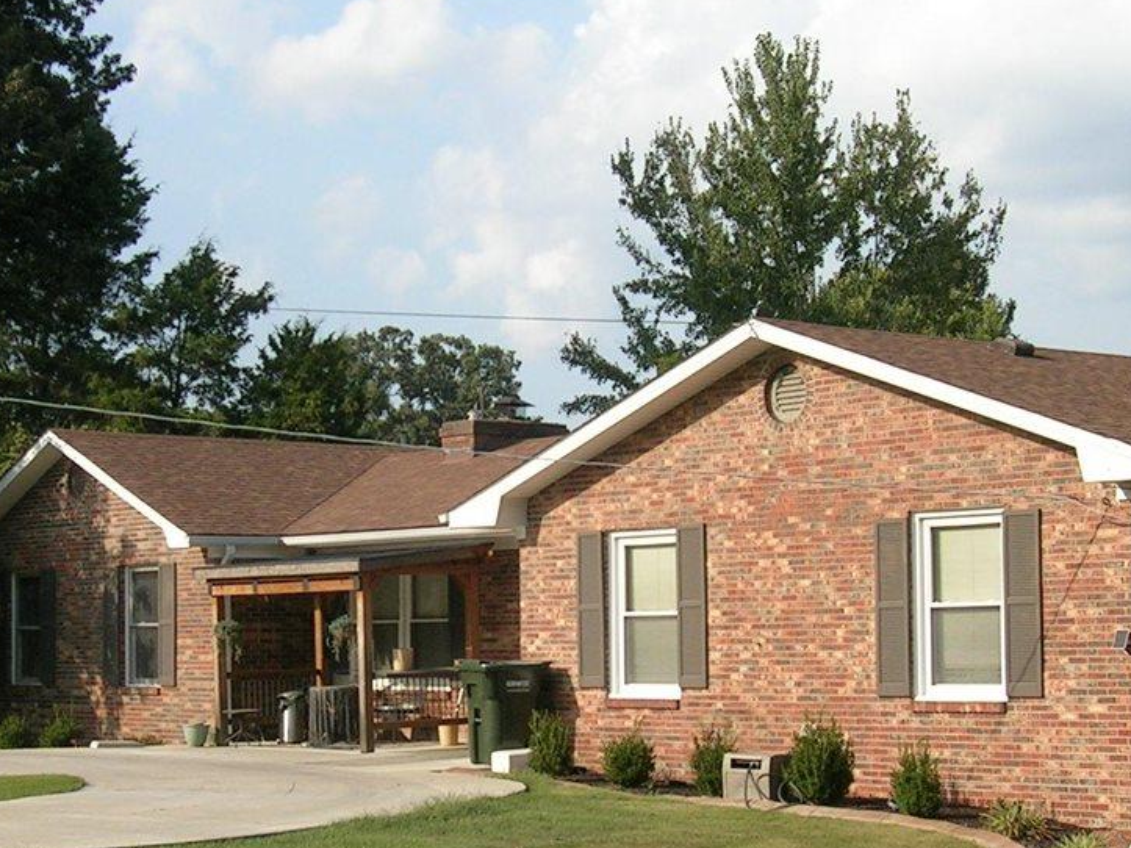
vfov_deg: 17.3
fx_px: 2777
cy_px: 534
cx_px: 436
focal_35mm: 85
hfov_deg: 23.0
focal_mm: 7.3
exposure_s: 1/295
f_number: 5.3
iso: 50
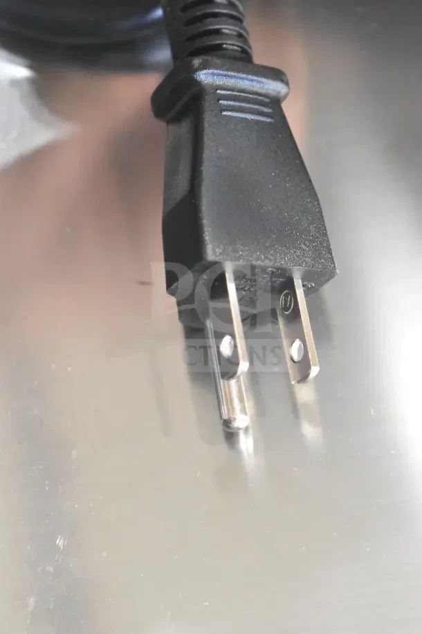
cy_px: 317
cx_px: 211
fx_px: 1451
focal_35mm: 82
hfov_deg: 16.6
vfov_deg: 24.6
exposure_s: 1/100
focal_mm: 55
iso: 12800
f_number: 5.6
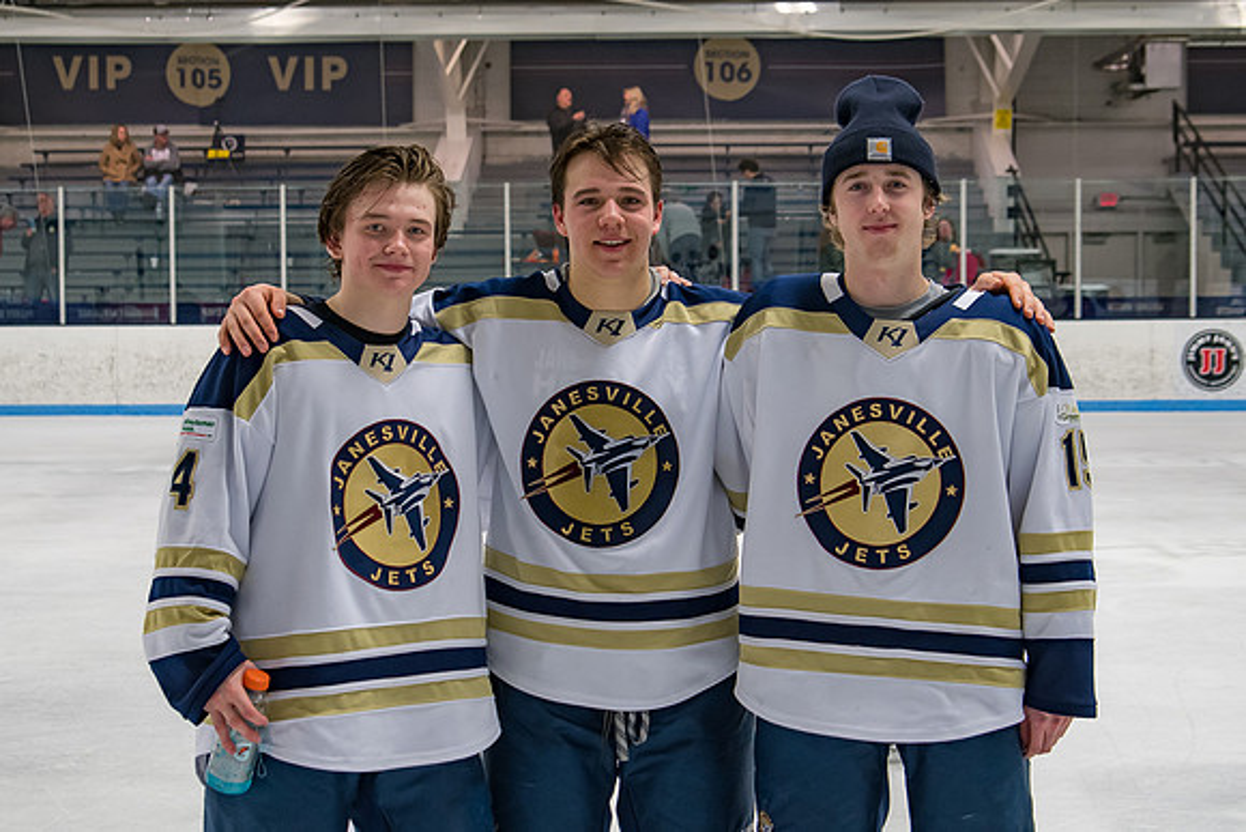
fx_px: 2513
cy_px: 410
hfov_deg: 27.8
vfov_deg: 18.8
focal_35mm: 73
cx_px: 594
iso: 640
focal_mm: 40
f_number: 4.5
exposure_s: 1/160
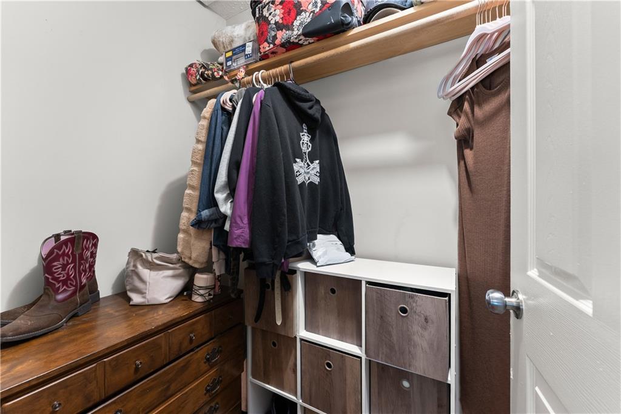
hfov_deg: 104.2
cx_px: 310
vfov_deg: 81.2
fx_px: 242
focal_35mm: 14
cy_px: 207
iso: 800
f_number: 7.1
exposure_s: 1/2.5
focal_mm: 14
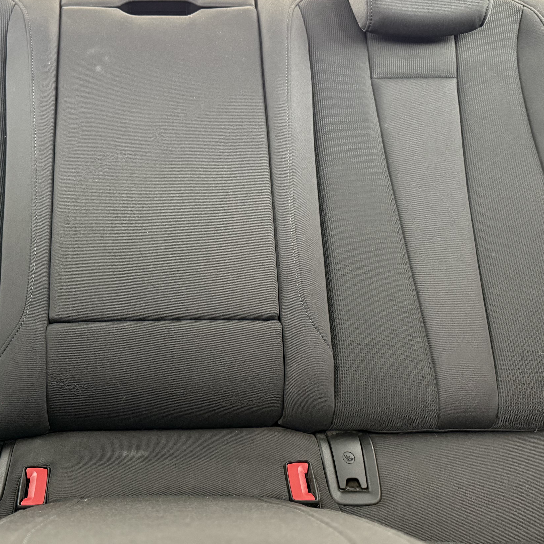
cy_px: 258
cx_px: 181
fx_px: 658
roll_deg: -0.1
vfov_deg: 44.9
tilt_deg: -2.5
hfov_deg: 44.3
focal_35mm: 37
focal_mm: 6.76
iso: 1000
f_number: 1.78
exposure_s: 1/40
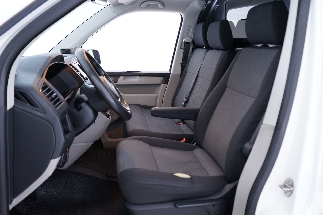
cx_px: 162
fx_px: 251
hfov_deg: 65.5
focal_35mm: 28
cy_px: 108
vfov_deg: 46.4
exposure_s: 1/15
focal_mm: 28
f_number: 3.5
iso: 1250
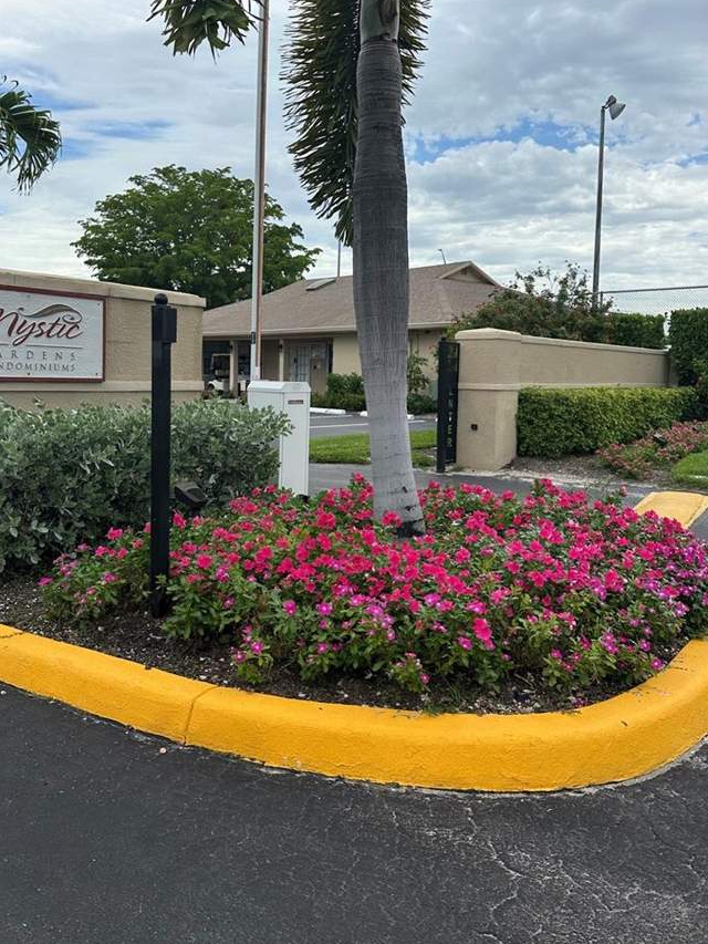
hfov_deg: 46.8
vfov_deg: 59.6
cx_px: 335
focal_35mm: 30
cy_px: 396
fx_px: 818
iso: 80
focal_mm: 6.86
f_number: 1.78
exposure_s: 1/3861
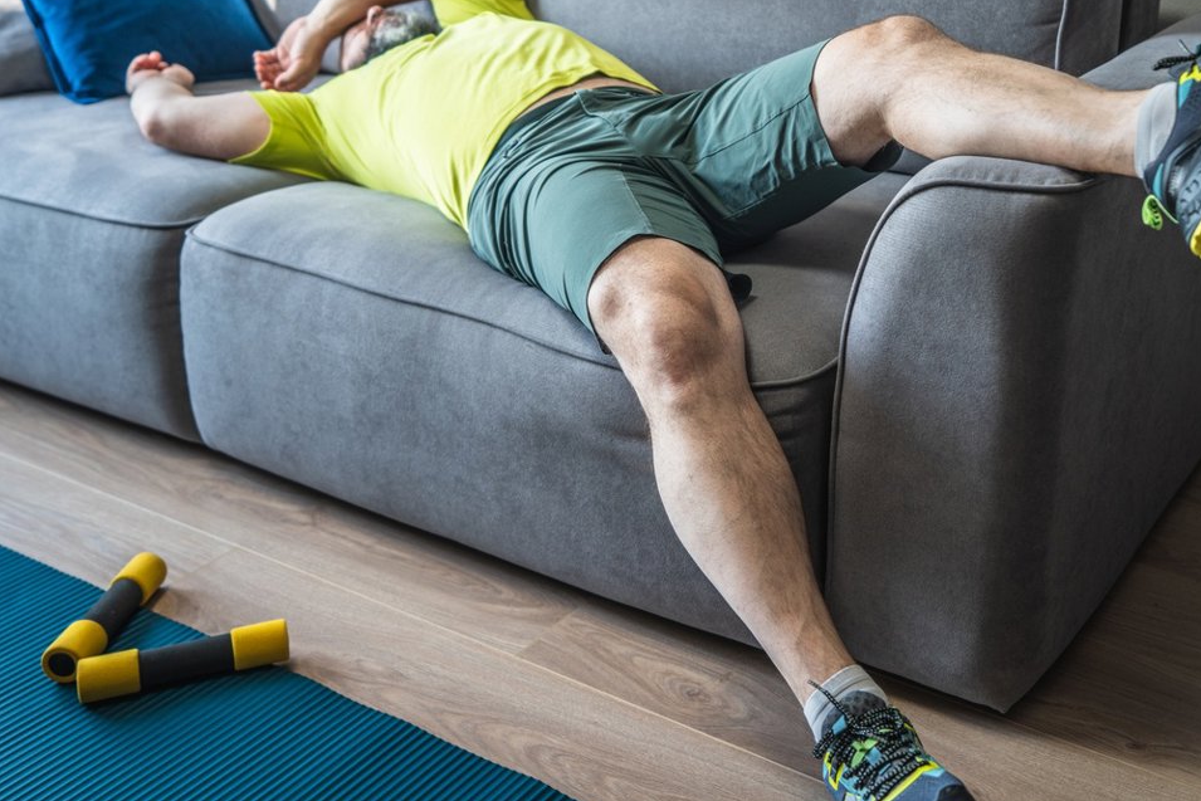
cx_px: 733
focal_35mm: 44
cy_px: 311
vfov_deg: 30.4
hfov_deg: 44.2
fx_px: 1468
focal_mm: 35
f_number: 2.8
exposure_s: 1/125
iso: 200
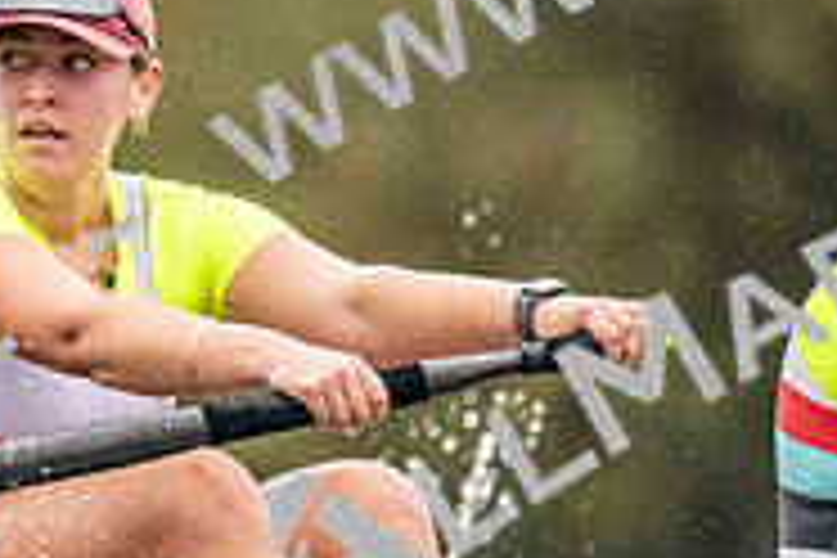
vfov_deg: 0.7
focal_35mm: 1870
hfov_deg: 1.1
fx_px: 43474
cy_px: 259
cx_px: -117
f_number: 4
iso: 6400
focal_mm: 600
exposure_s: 1/2500
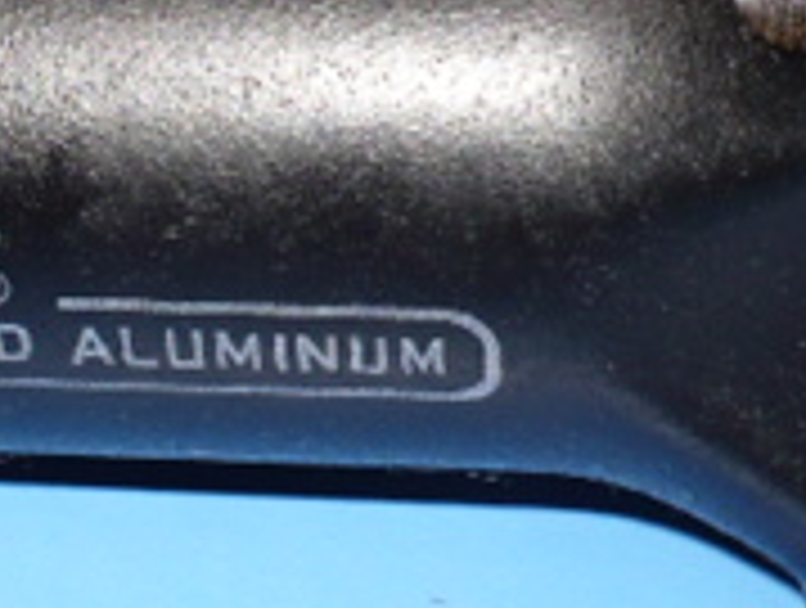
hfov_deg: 14.8
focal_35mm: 132
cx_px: 158
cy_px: 356
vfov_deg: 11.3
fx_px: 3080
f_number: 2.8
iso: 100
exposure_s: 1/30
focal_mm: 6.1
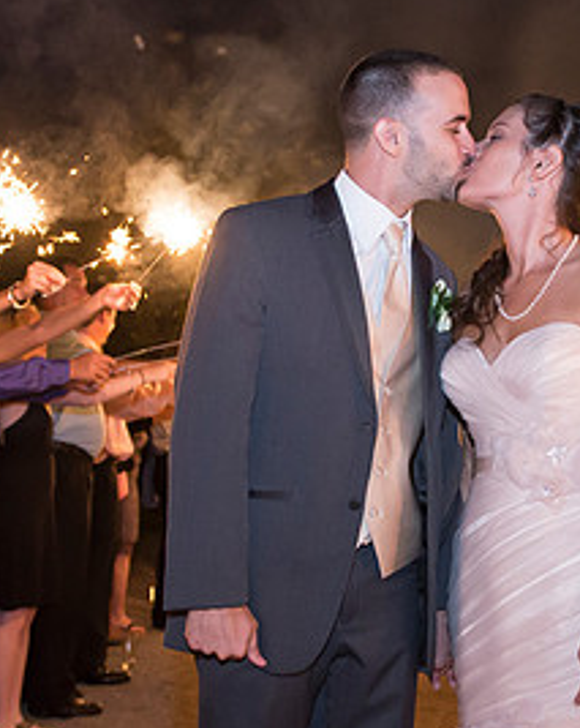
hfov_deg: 22.6
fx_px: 1440
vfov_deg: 28.3
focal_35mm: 67
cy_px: 392
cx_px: 408
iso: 2000
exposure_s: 1/100
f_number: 2.8
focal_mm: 24
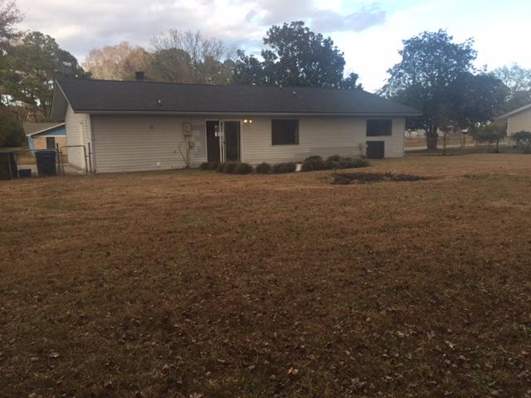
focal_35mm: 29
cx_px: 266
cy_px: 199
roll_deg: -0.8
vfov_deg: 48.2
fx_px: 445
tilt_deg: -9.5
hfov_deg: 61.7
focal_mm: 4.15
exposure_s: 1/359
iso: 32
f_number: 2.2
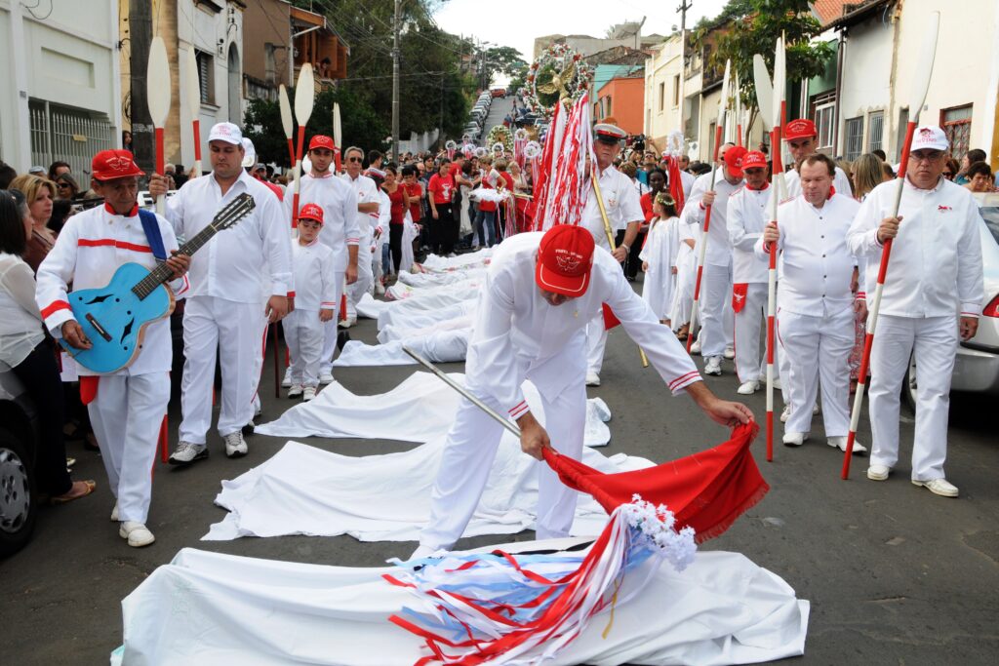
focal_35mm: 36
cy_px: 333
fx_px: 999
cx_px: 500
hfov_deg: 53.1
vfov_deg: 36.9
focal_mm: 24
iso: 500
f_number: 8
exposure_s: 1/200
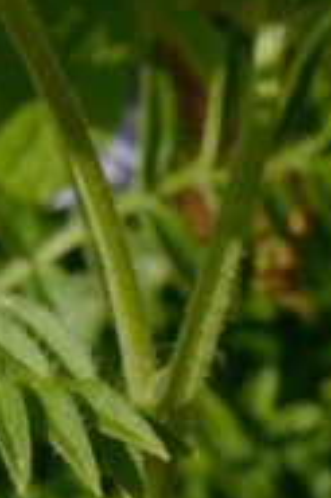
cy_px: -592
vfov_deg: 11.5
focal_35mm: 155
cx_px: -518
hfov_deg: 8.0
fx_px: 2142
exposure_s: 1/200
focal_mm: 28
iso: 400
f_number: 16
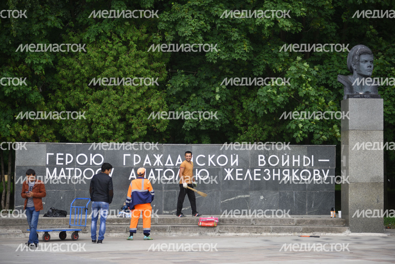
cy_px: 132
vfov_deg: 13.7
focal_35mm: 100
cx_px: 198
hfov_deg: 20.4
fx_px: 1098
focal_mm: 100
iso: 400
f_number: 2.8
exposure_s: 1/640
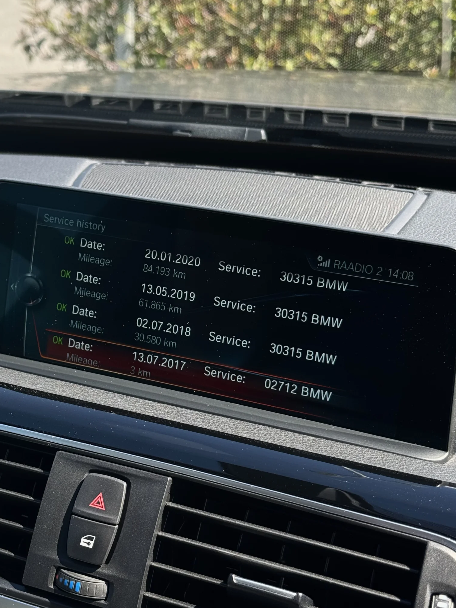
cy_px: 308
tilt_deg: -22.1
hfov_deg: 24.0
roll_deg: -1.5
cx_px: 171
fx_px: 1071
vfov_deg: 31.7
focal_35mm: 61
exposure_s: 1/621
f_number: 1.78
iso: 64
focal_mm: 6.76
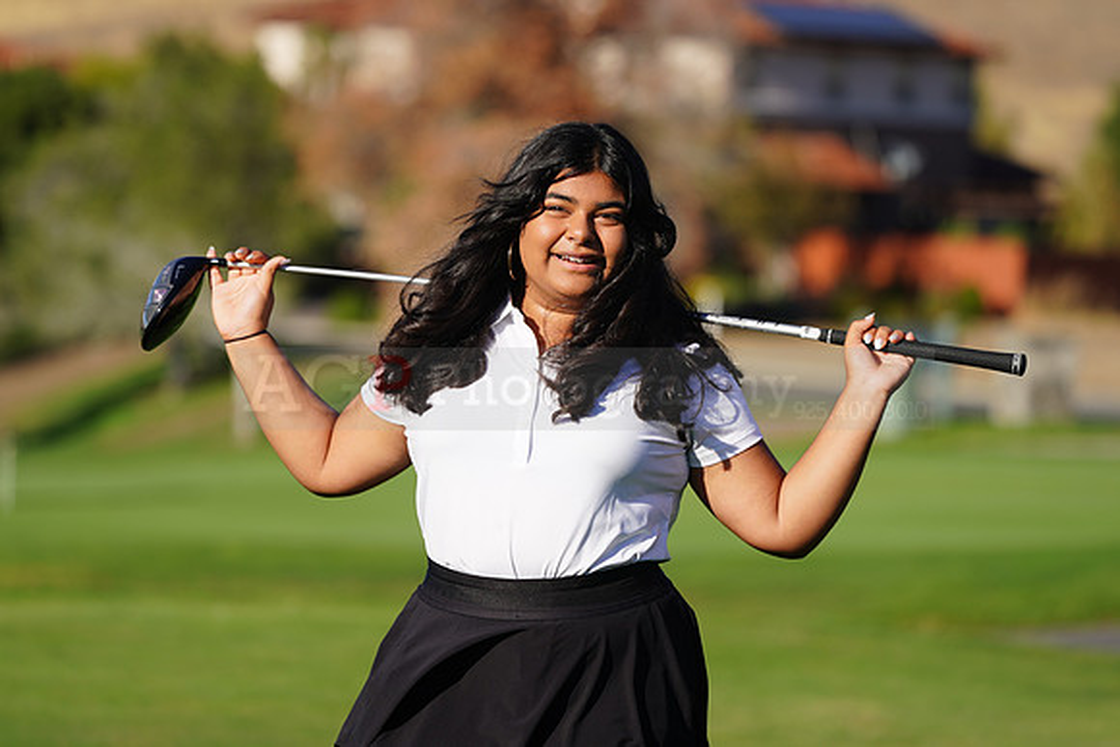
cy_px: 374
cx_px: 560
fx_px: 7126
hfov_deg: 9.0
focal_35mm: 229
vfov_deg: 6.0
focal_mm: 229
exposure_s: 1/500
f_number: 5.6
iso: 100
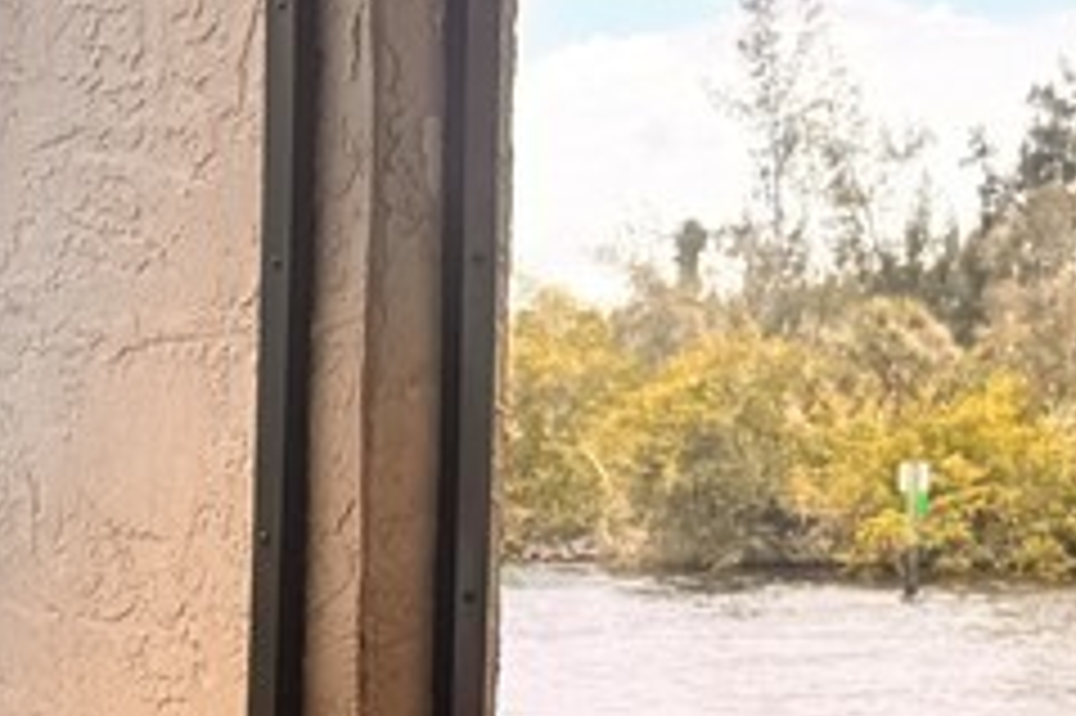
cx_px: -954
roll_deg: +0.9
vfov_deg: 12.5
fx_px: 3196
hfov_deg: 15.8
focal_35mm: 107
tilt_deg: -5.7
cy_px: 838
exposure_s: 1/1339
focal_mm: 6.76
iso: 80
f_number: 1.78
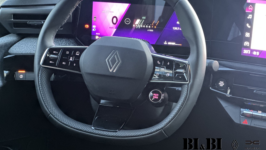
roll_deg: -0.1
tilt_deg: -16.8
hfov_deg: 25.3
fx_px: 592
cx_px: 133
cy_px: 60
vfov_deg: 14.4
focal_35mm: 84
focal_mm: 9
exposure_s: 1/15
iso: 640
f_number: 2.8
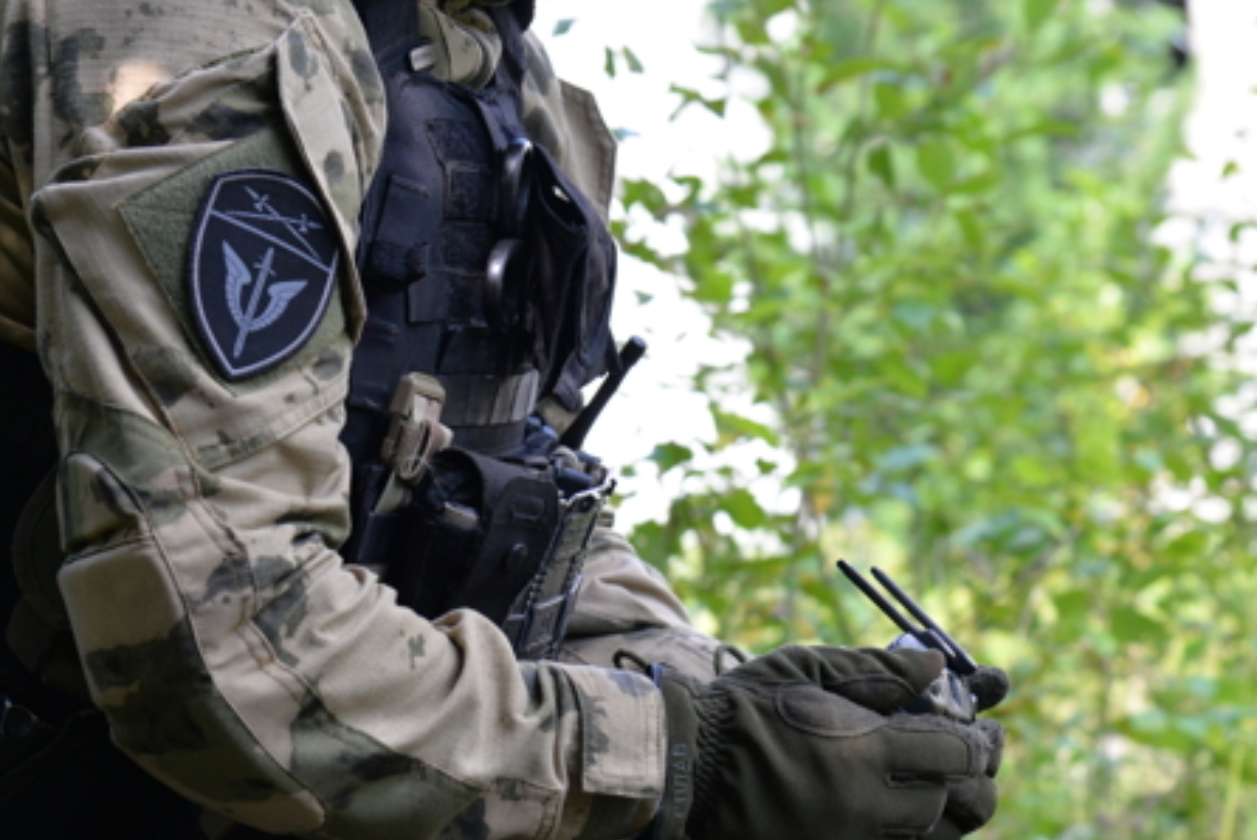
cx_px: 714
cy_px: 671
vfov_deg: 10.5
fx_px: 4577
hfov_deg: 15.6
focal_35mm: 131
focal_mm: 78
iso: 800
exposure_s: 1/500
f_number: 5.6
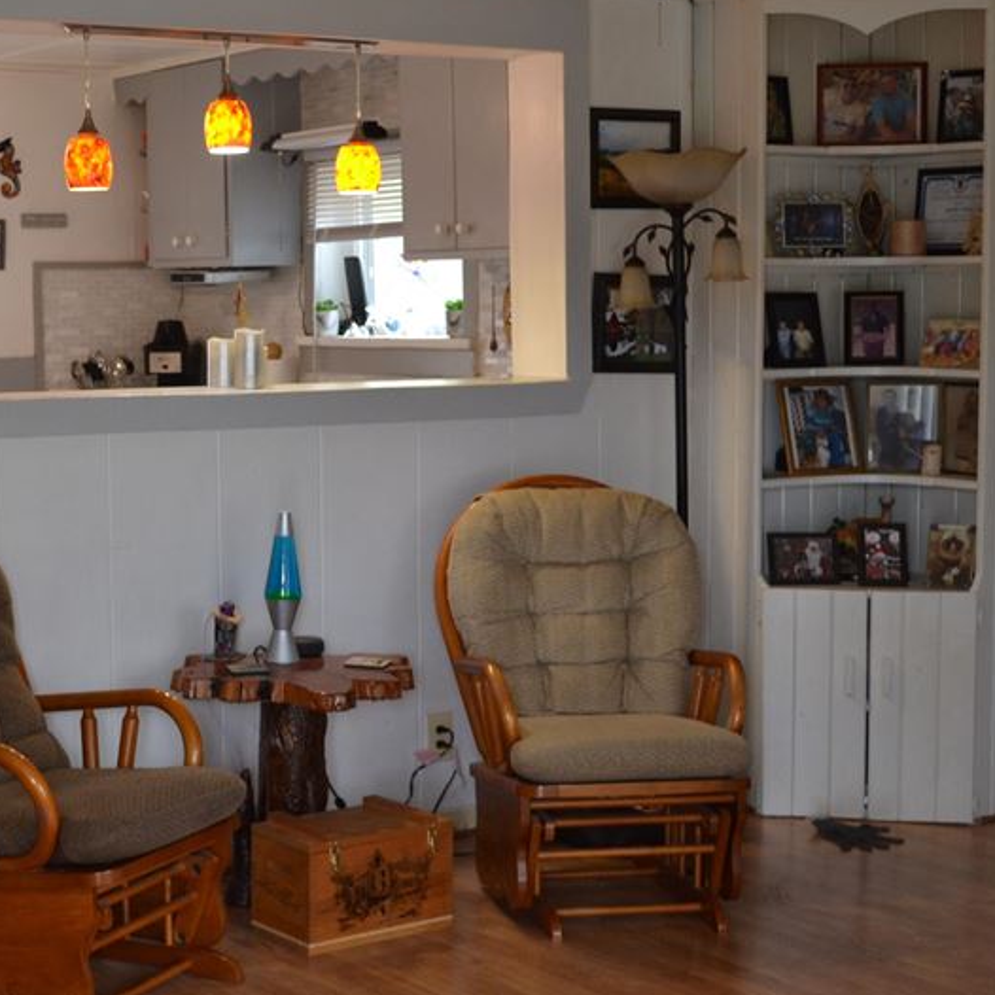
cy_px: 483
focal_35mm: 62
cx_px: 231
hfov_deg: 27.3
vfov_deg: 27.7
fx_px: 2016
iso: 400
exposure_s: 1/60
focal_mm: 20
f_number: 3.8
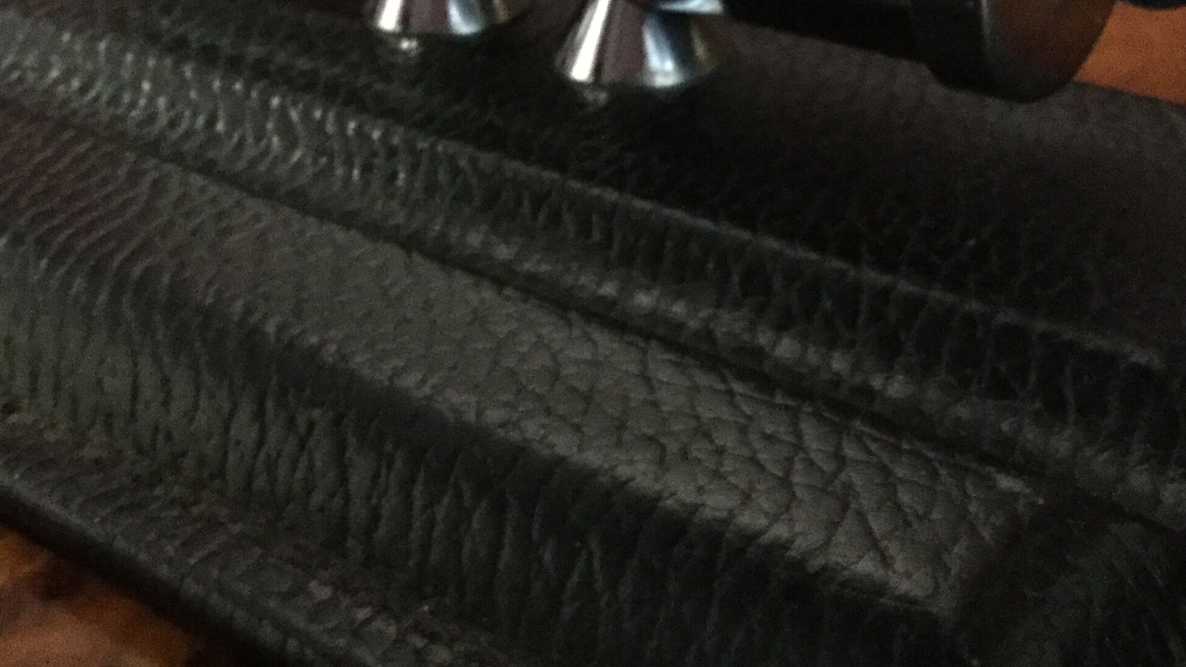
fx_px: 1793
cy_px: 192
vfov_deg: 21.0
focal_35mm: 57
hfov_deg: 36.6
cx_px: 553
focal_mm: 3.3
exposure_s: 1/17
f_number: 2.4
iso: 640
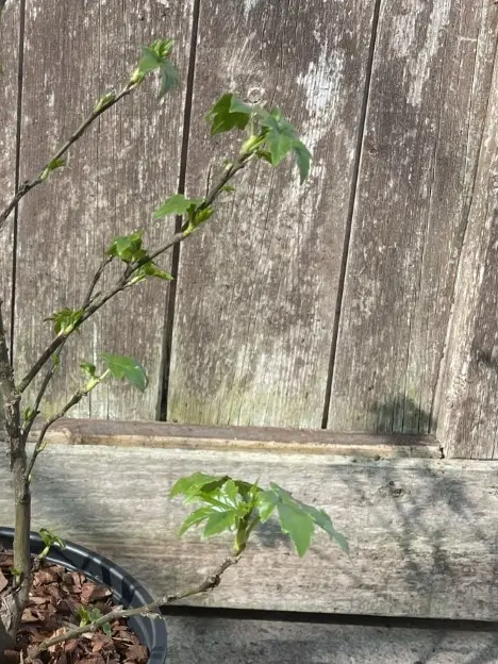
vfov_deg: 32.1
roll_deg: -2.2
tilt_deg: -19.9
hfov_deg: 22.9
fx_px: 1151
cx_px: -61
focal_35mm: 60
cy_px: 286
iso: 32
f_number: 1.6
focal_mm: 4.2
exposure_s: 1/720
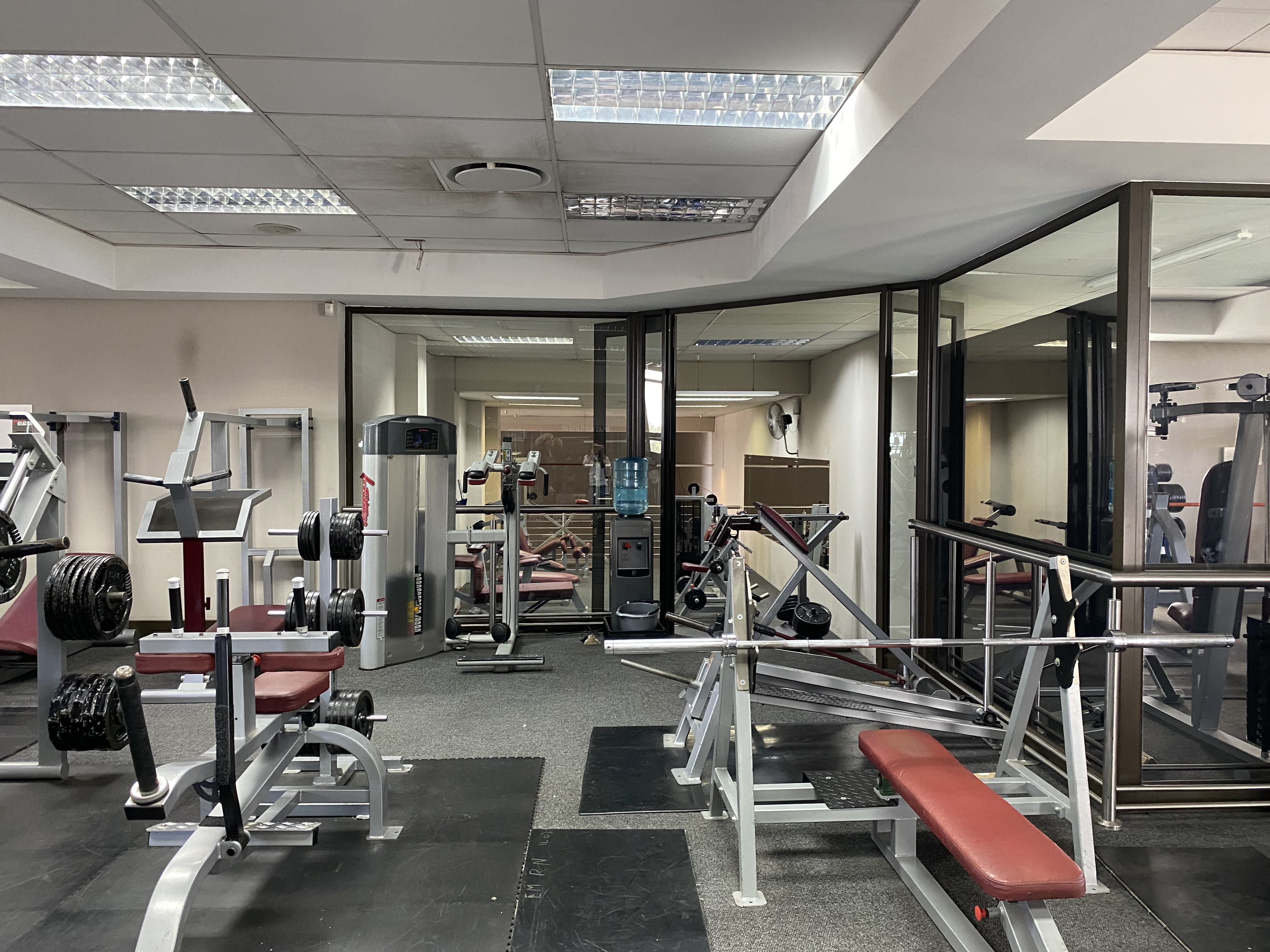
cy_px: 476
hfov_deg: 67.3
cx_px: 635
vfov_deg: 53.1
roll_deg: -0.8
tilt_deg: -1.3
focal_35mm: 26
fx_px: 954
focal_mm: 4.25
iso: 250
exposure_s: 1/50
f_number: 1.8
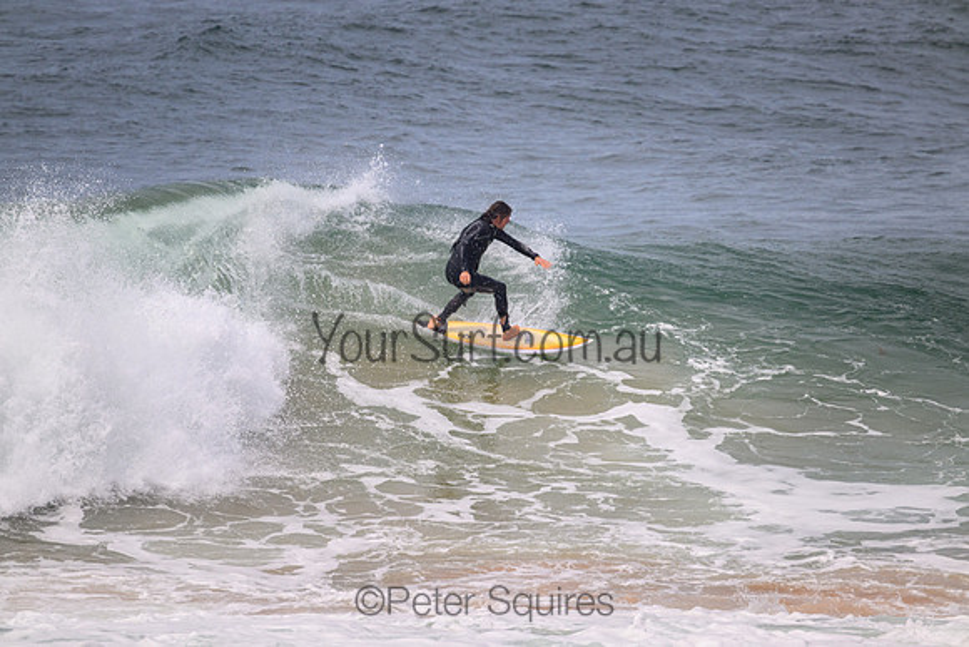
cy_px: 324
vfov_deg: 1.7
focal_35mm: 800
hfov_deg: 2.6
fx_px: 21537
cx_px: 484
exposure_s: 1/2000
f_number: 11
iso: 800
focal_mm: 800
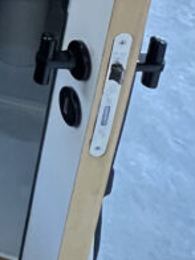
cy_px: -138
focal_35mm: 68
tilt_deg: -19.6
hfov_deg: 16.1
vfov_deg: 22.8
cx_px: -207
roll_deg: -0.4
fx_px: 511
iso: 640
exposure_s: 1/60
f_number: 1.8
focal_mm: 1.57
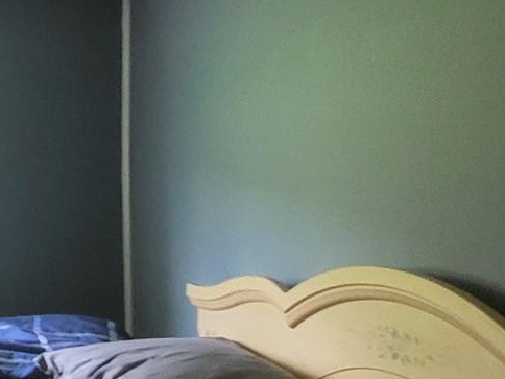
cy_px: 138
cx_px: -470
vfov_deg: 26.5
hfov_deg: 20.2
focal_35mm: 55
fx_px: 802
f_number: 2.2
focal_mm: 1.74
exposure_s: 1/60
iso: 200
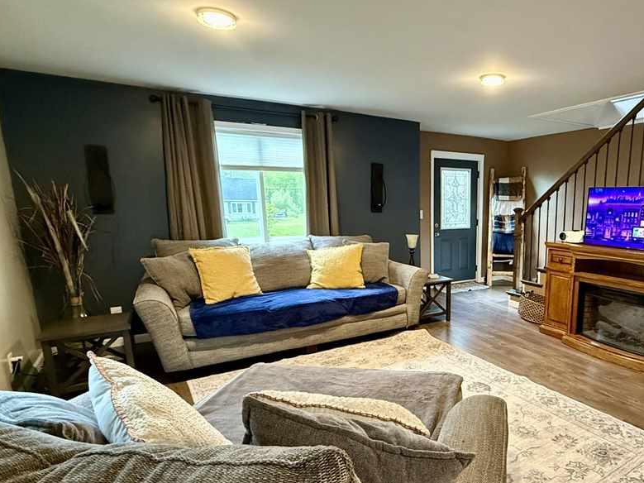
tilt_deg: -11.5
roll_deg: -0.3
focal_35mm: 23
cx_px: 448
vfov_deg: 58.4
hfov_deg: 70.9
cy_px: 289
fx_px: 428
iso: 1000
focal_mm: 2.22
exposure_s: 1/60
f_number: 2.2
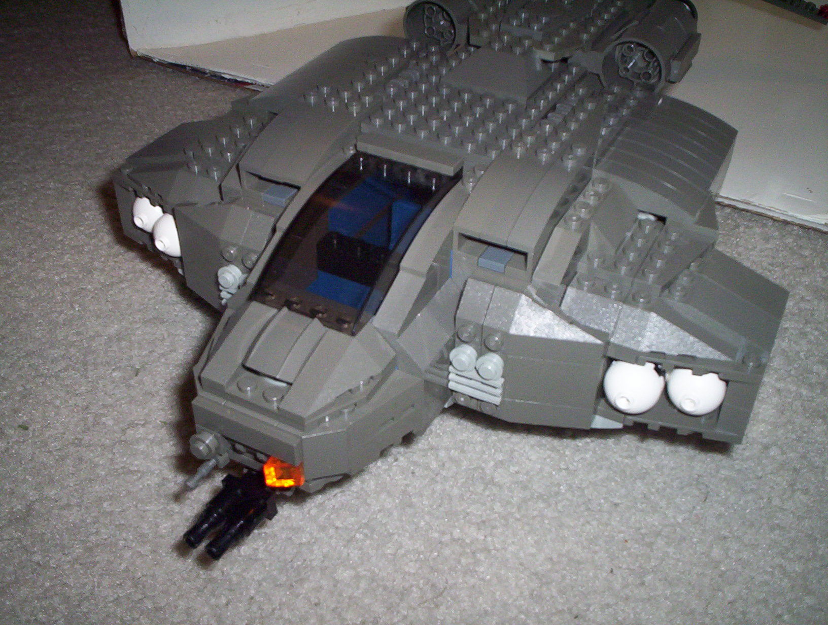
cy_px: 312
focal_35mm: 38
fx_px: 911
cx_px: 414
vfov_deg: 37.9
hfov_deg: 48.9
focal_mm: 4.99
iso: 140
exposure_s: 1/60
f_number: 4.5
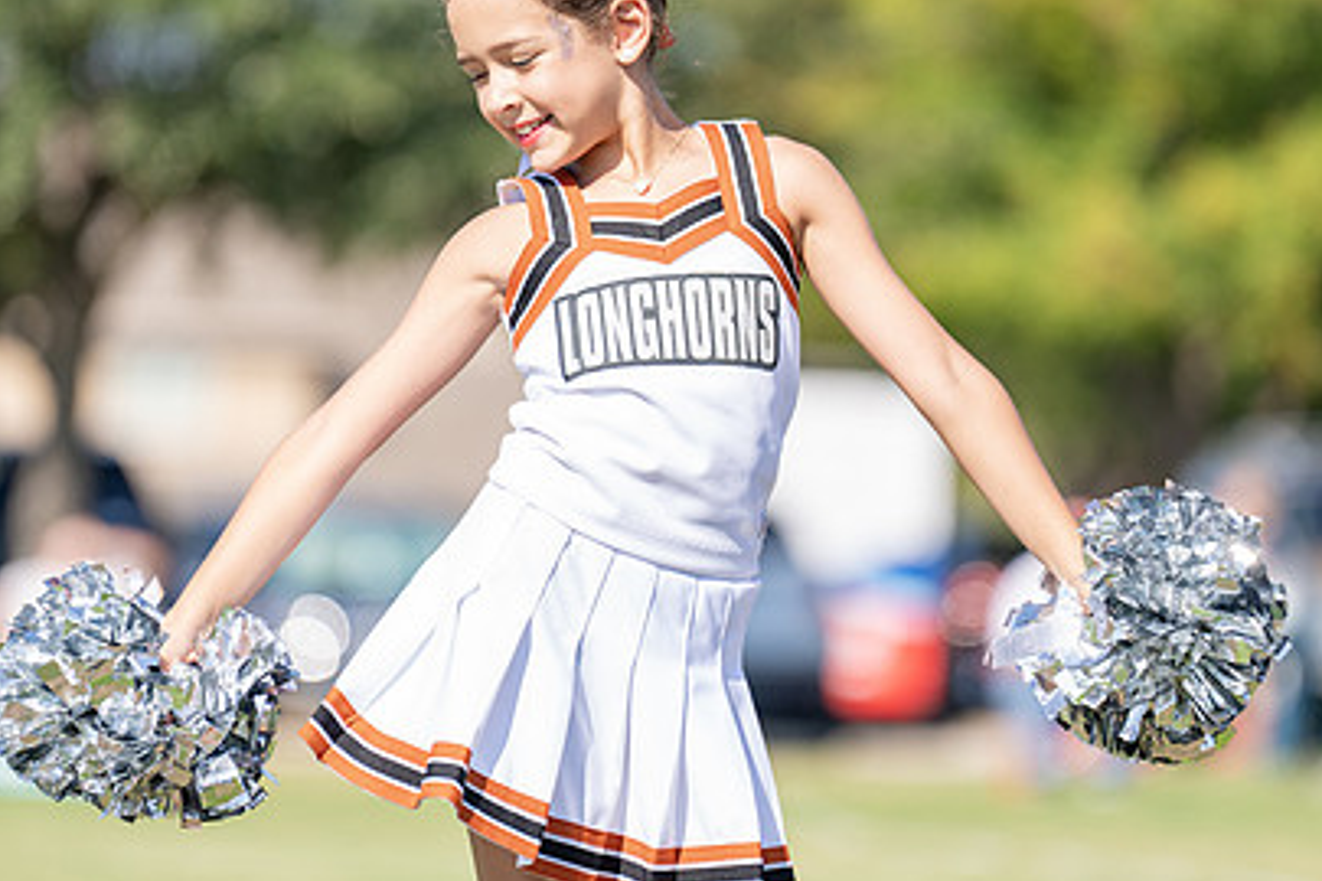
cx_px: 653
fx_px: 11456
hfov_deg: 6.6
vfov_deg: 4.4
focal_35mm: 312
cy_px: 375
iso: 125
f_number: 2.8
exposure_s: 1/1250
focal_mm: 200
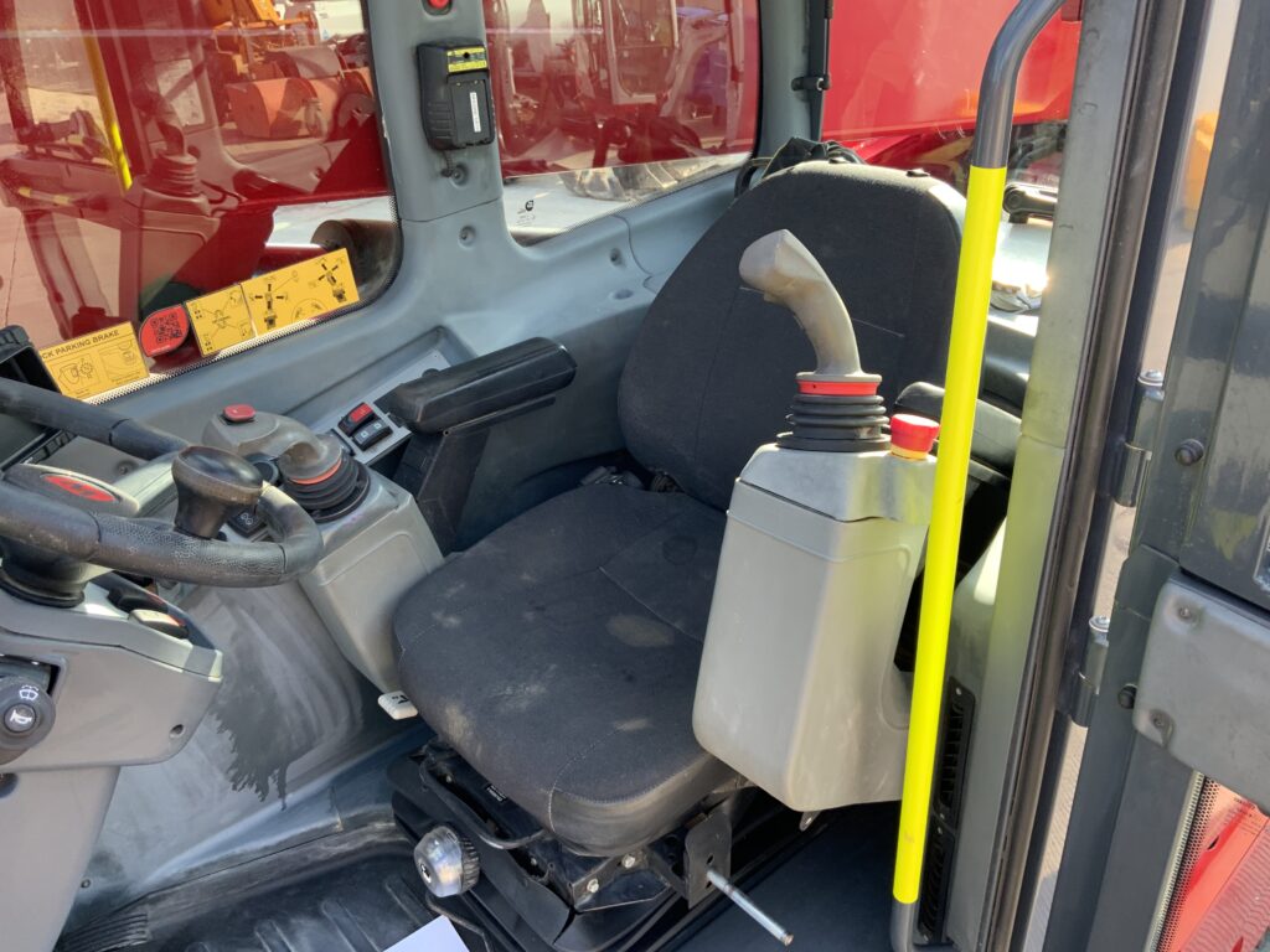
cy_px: 476
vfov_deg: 48.2
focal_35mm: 29
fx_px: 1064
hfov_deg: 61.7
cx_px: 635
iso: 32
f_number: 1.8
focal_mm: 3
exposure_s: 1/122
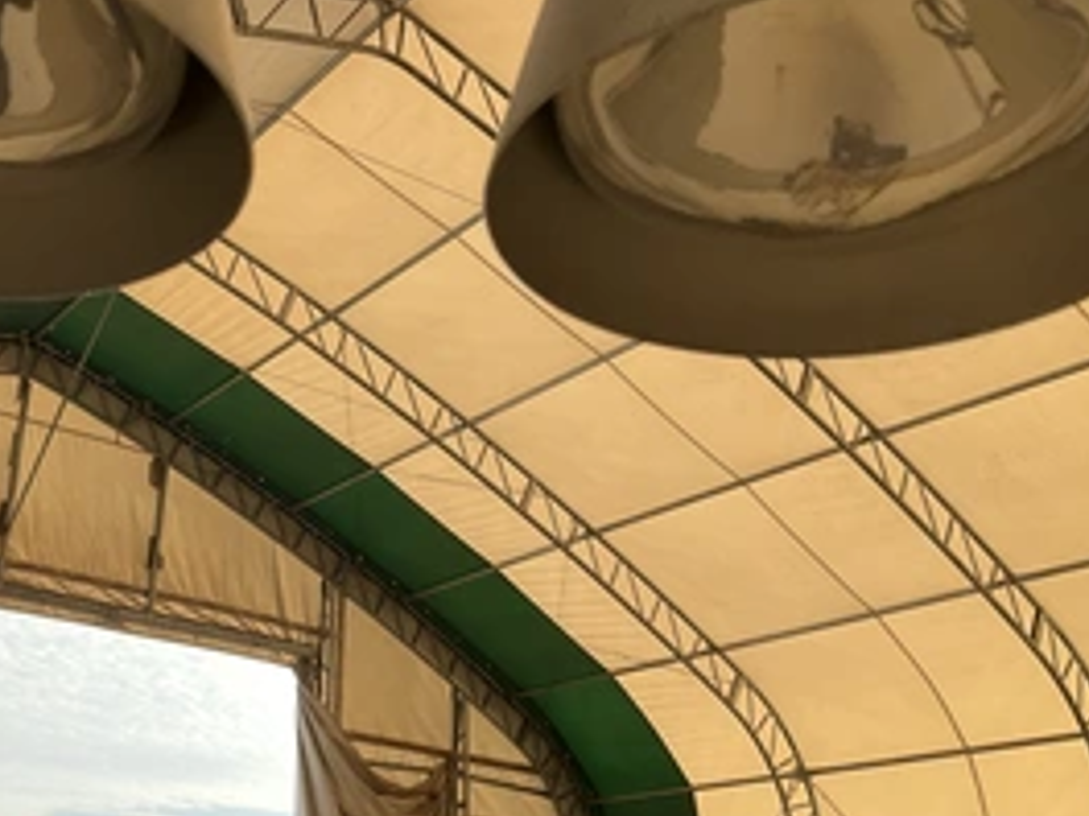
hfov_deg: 41.8
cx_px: 285
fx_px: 1384
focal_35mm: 44
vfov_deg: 32.9
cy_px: 441
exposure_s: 1/478
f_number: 1.8
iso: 25
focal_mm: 3
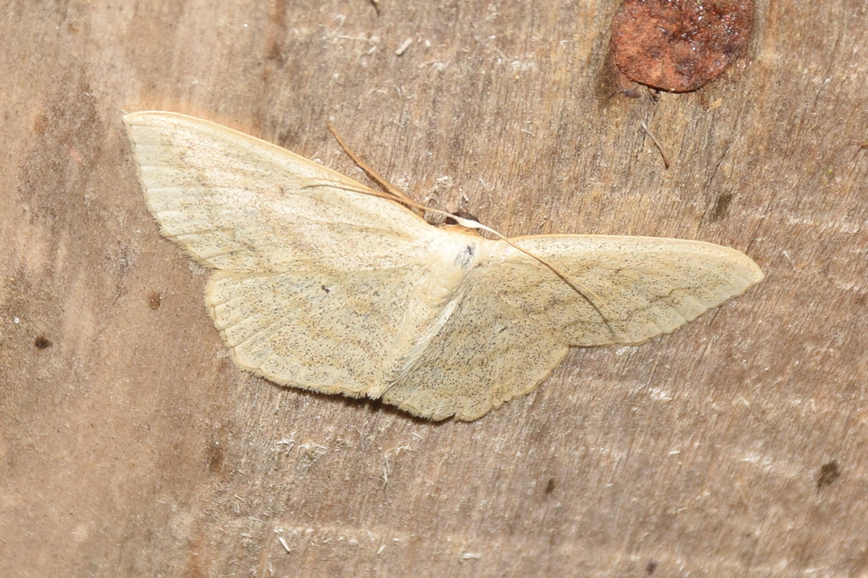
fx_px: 5063
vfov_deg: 6.5
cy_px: 289
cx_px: 434
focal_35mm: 210
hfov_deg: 9.8
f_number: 13
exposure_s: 1/160
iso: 100
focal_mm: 140
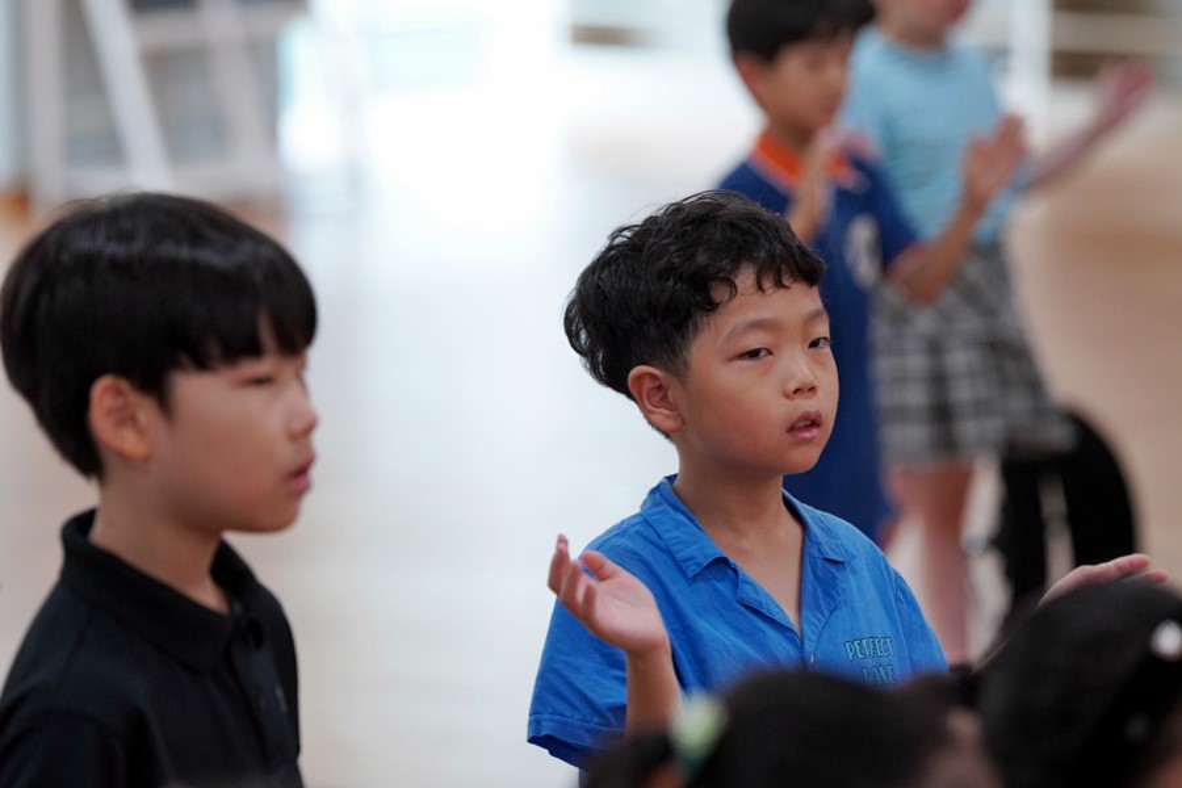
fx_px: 6566
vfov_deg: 6.9
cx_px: 591
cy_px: 394
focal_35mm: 200
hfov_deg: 10.3
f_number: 4
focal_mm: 200
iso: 2000
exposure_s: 1/250
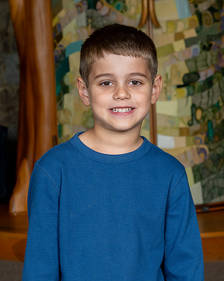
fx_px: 854
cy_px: 141
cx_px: 157
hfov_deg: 14.9
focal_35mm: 103
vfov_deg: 18.6
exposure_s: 1/200
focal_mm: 53
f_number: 7.1
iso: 500
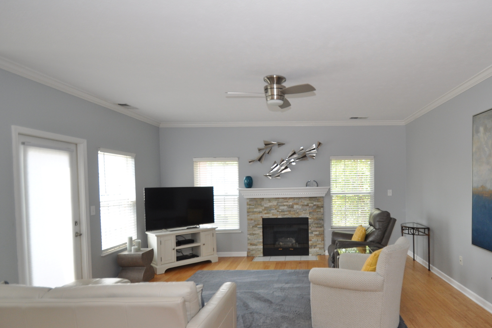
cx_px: 308
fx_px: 287
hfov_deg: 79.7
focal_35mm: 21
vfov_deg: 59.4
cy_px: 181
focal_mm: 10
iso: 400
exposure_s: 1/80
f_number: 4.5
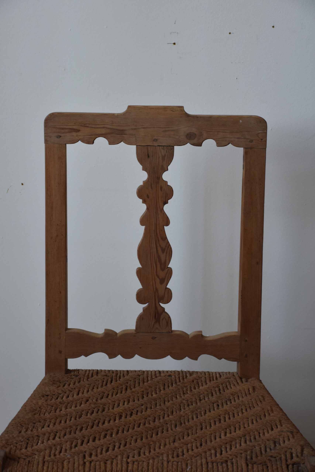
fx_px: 1024
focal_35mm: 78
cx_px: 158
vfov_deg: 26.0
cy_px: 236
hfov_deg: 17.5
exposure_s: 1/100
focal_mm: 52
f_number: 5
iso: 800
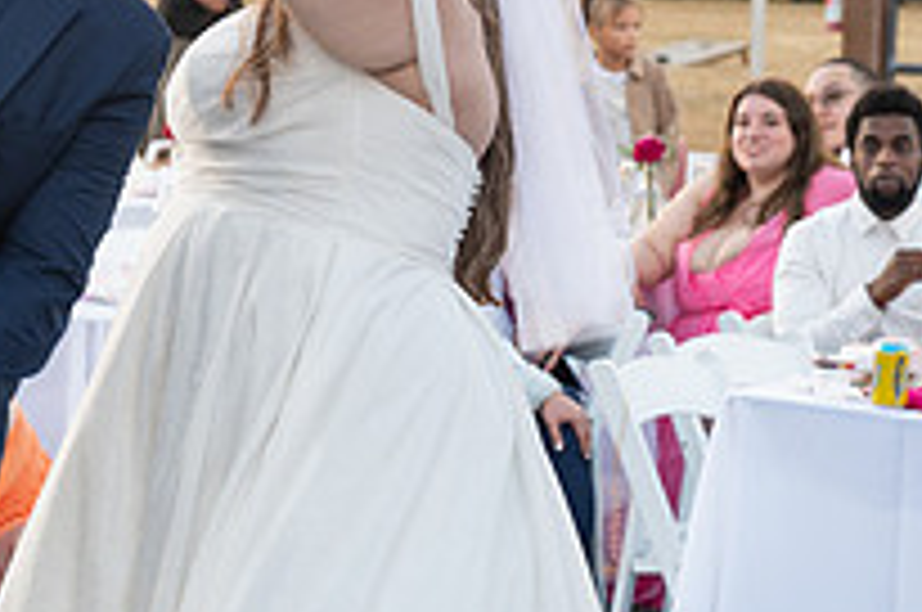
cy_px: 178
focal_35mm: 207
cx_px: 265
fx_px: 5293
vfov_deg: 6.6
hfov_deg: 9.9
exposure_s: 1/160
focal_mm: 73
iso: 800
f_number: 5.6
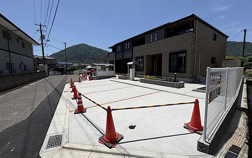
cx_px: 125
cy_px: 77
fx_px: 103
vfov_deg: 74.8
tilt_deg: -3.5
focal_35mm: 15
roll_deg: +1.2
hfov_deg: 101.4
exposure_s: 1/4367
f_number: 2.2
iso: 40
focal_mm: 2.22
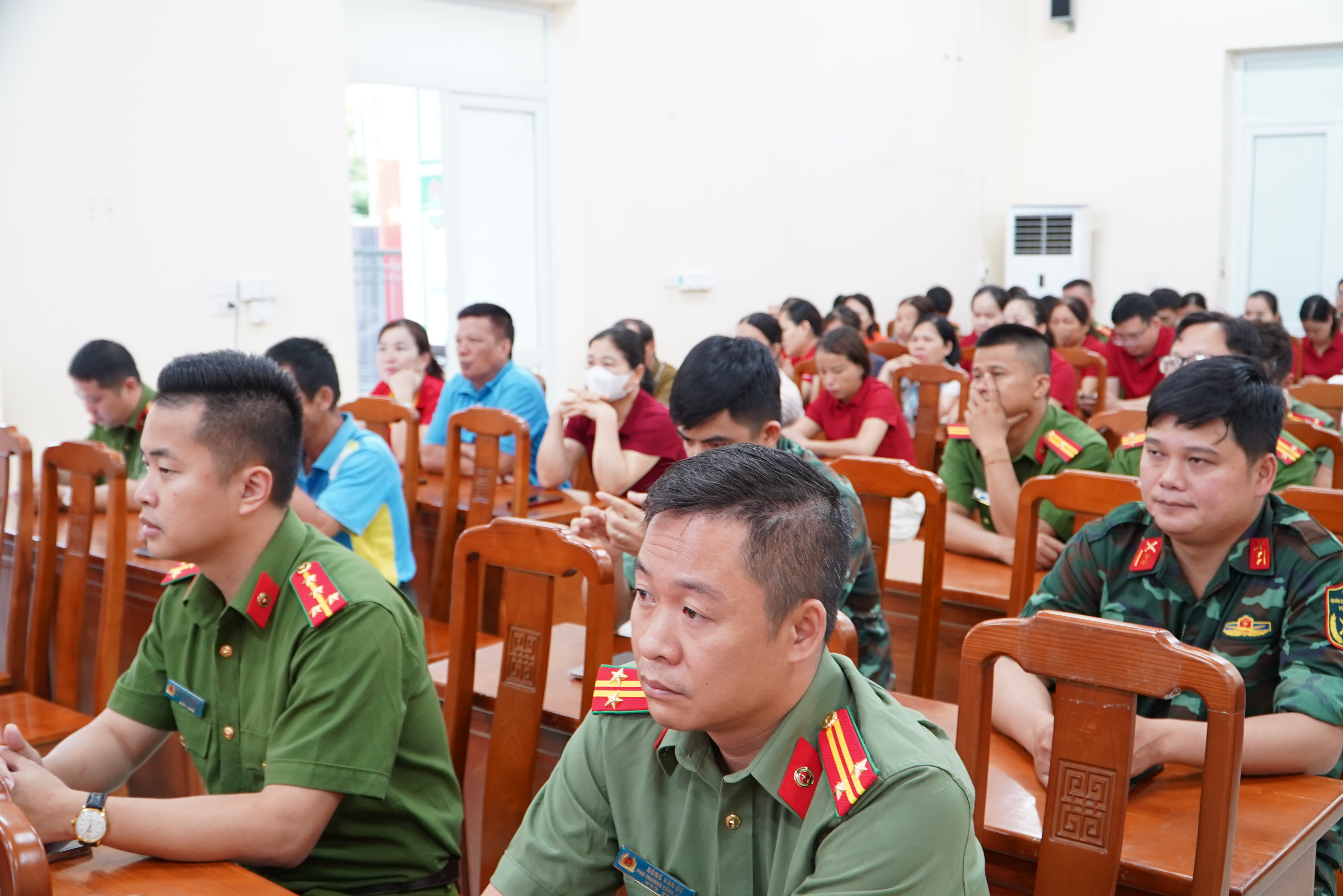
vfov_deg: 36.9
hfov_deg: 53.1
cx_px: 672
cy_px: 448
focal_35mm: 36
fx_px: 1343
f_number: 4
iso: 1000
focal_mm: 24
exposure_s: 1/40
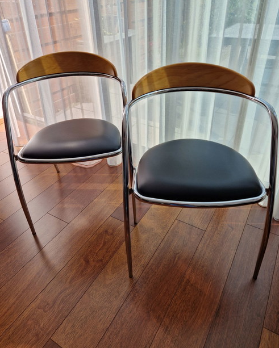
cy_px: 160
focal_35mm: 25
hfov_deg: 56.8
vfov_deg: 68.0
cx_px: 143
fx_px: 258
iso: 50
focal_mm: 5.4
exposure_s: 1/280
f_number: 1.8
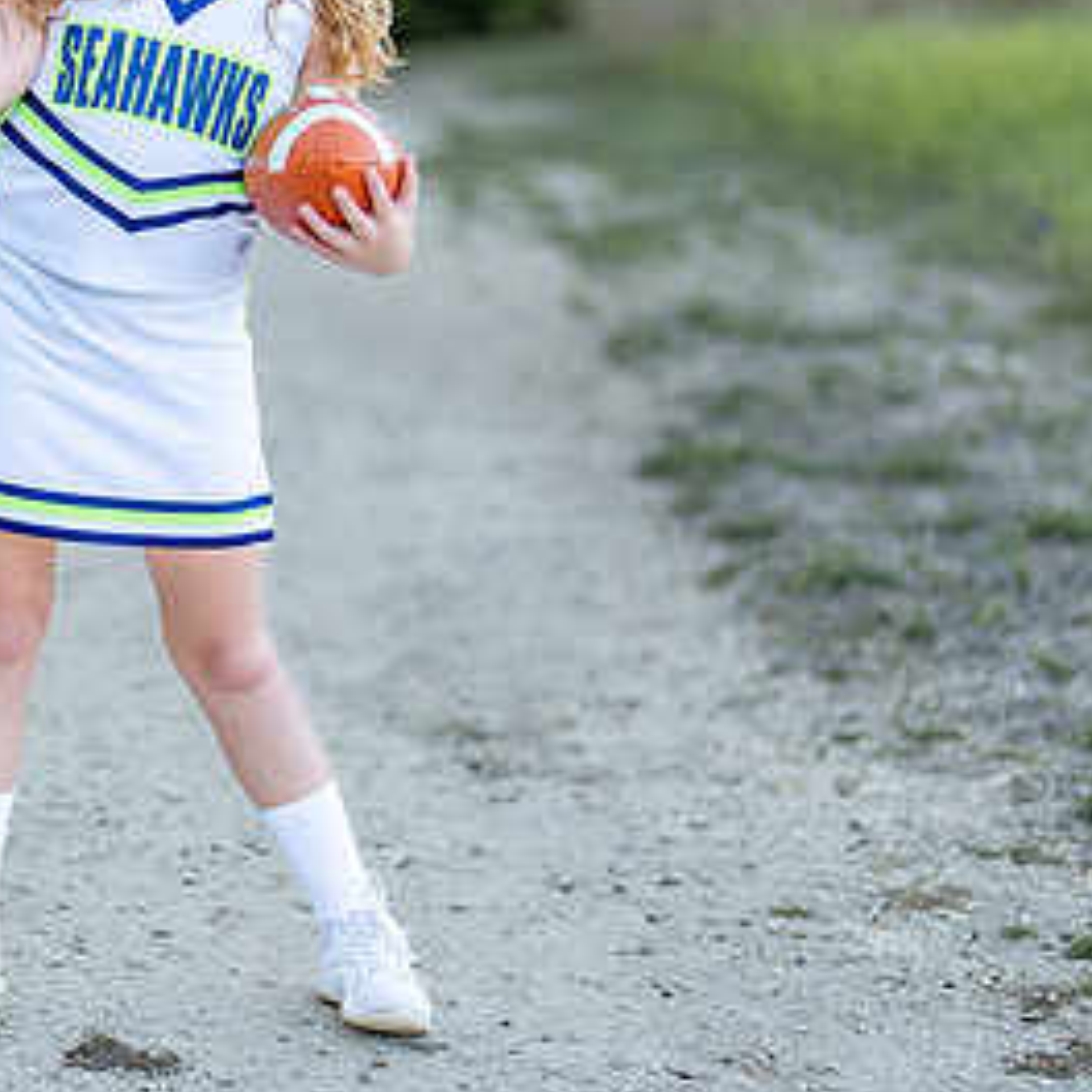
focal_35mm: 122
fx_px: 4354
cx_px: 94
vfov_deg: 14.3
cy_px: 412
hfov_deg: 14.1
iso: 100
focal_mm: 50
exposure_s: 1/800
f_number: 1.2
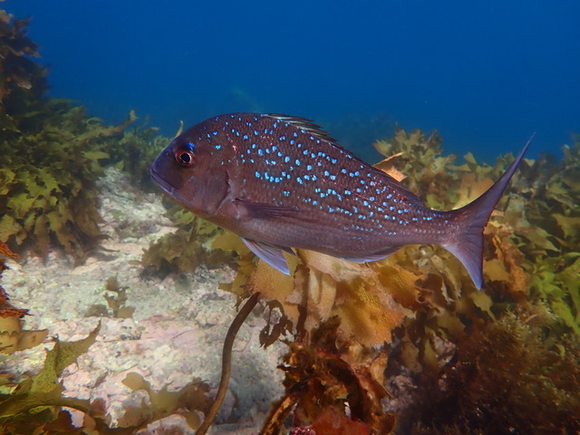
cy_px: 218
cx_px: 290
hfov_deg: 69.4
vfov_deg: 54.9
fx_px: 419
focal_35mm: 25
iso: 100
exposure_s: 1/400
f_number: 2.8
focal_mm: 4.5
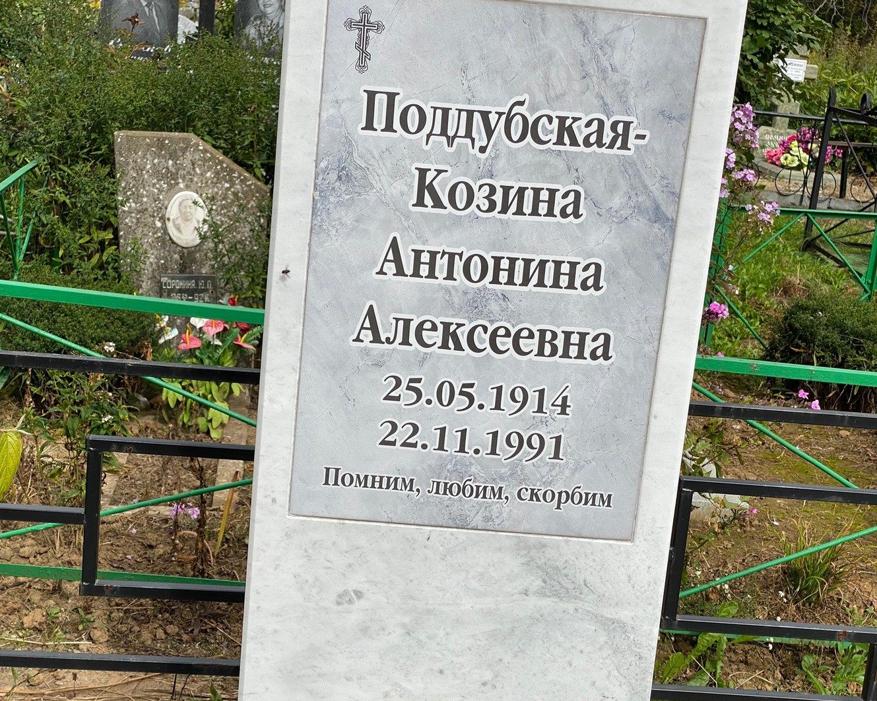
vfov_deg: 27.6
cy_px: 350
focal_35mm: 55
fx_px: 1427
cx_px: 424
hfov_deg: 34.1
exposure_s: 1/1597
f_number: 2
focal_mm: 6
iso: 20
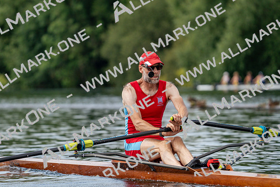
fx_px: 2583
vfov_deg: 4.1
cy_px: 94
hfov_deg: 6.2
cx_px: 140
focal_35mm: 332
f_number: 6.3
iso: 400
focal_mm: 332
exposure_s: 1/1600
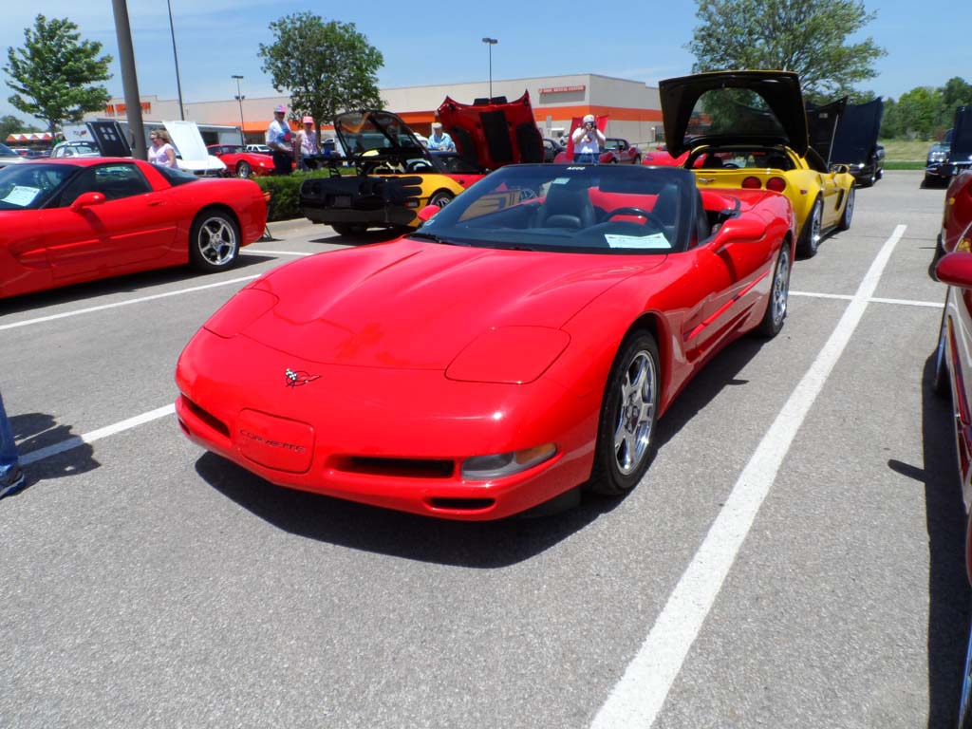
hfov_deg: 71.6
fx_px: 674
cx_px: 486
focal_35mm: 24
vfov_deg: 56.8
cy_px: 364
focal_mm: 4
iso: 80
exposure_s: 1/750
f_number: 4.5
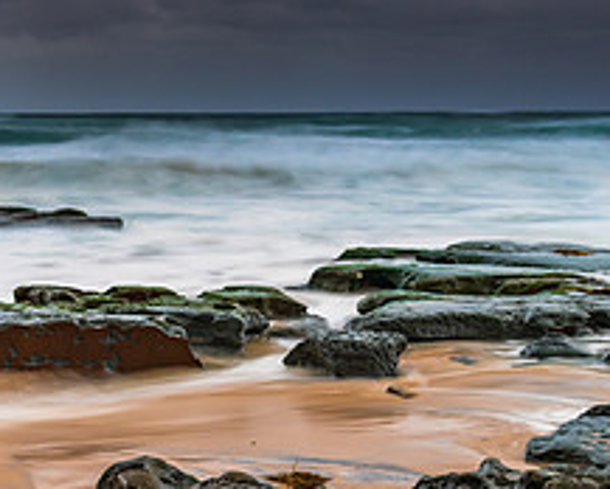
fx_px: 1608
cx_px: 37
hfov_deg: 20.9
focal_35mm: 89
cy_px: 221
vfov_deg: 17.3
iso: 400
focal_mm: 35
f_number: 6.3
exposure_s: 4
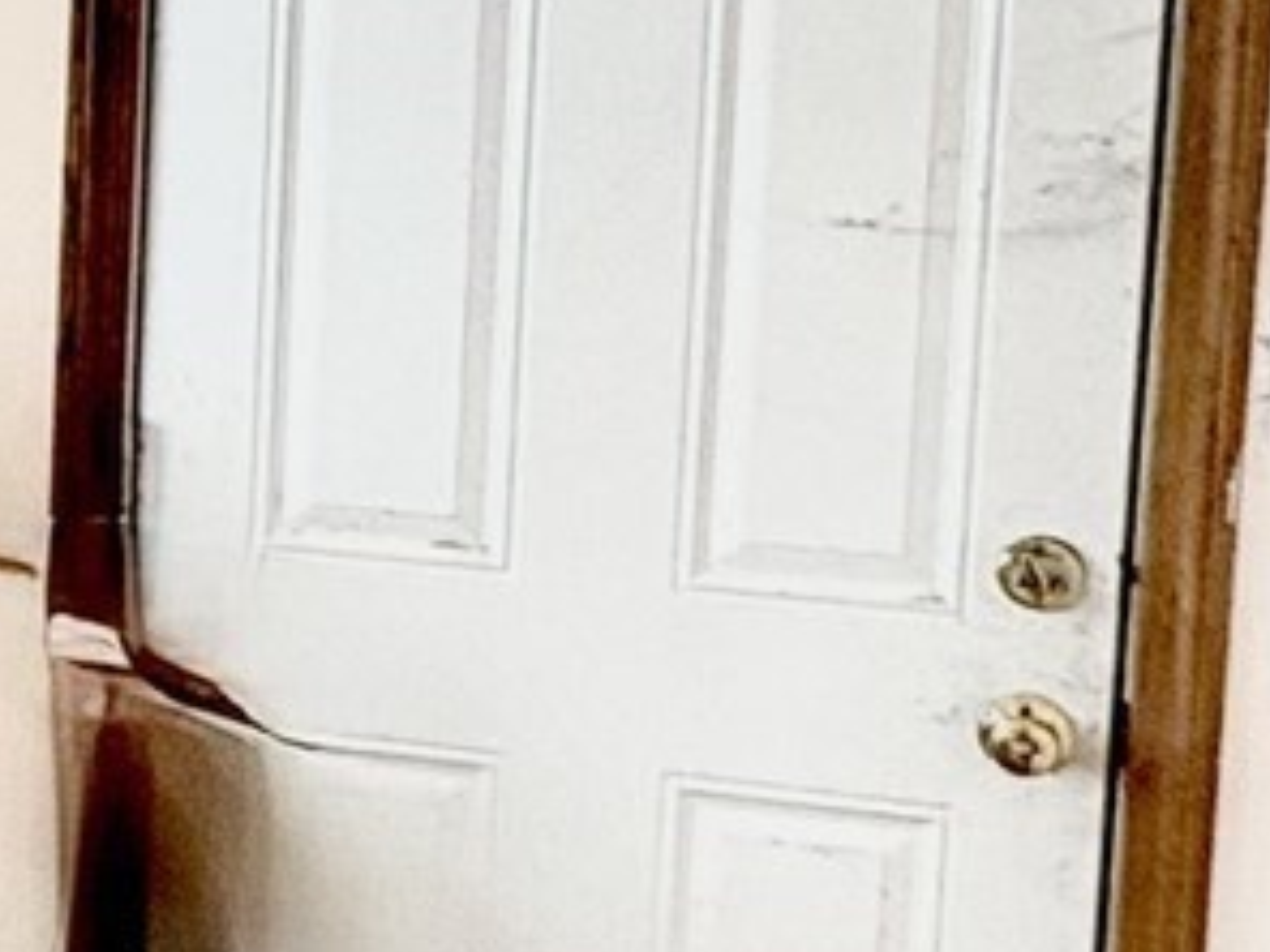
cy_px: 219
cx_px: -1116
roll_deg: +1.5
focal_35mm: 97
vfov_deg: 15.2
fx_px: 3559
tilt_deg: -7.0
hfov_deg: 16.4
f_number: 2.2
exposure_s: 1/99
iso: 160
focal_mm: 2.22
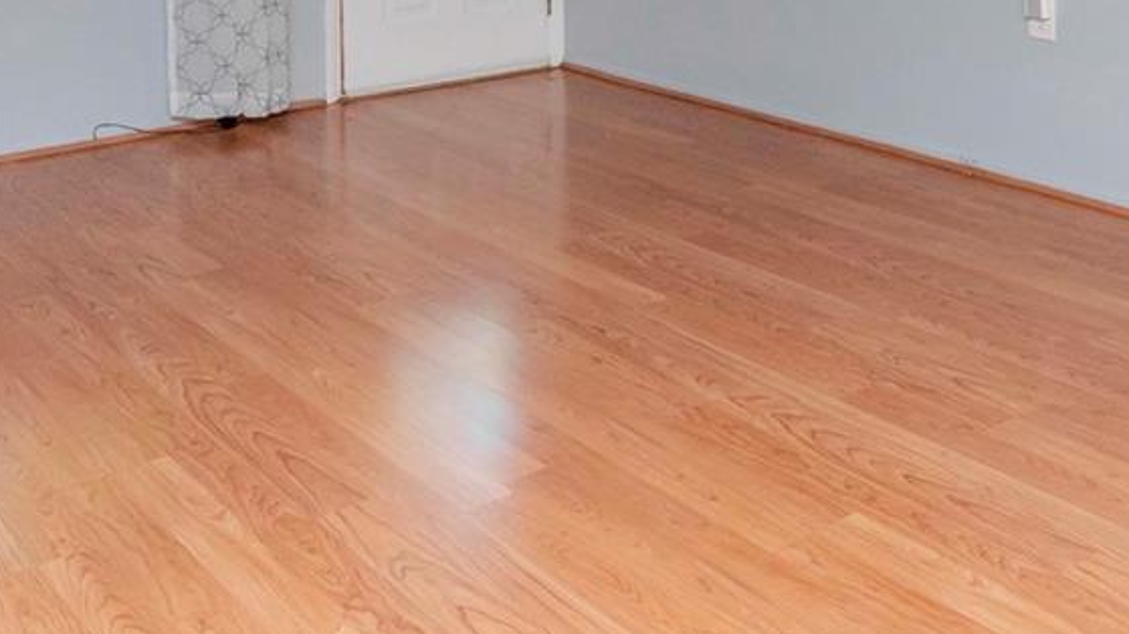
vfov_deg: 23.1
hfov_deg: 45.5
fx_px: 1347
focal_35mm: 45
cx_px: 537
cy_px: -218
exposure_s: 1/100
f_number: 8
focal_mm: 10
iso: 500
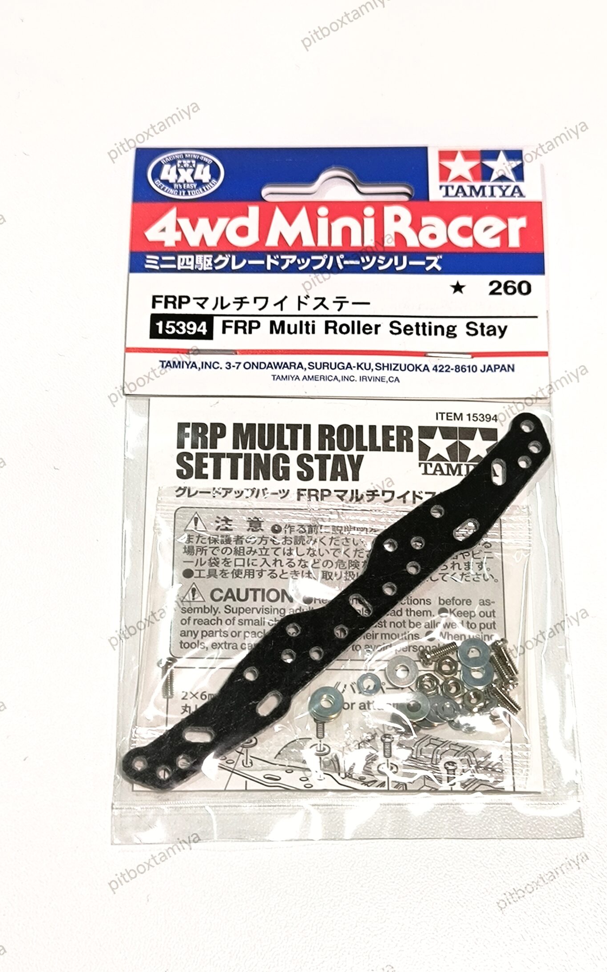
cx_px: 334
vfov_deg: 32.9
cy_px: 532
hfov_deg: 20.9
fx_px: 1641
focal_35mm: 62
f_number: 1.9
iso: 200
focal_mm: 6.92
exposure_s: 1/101
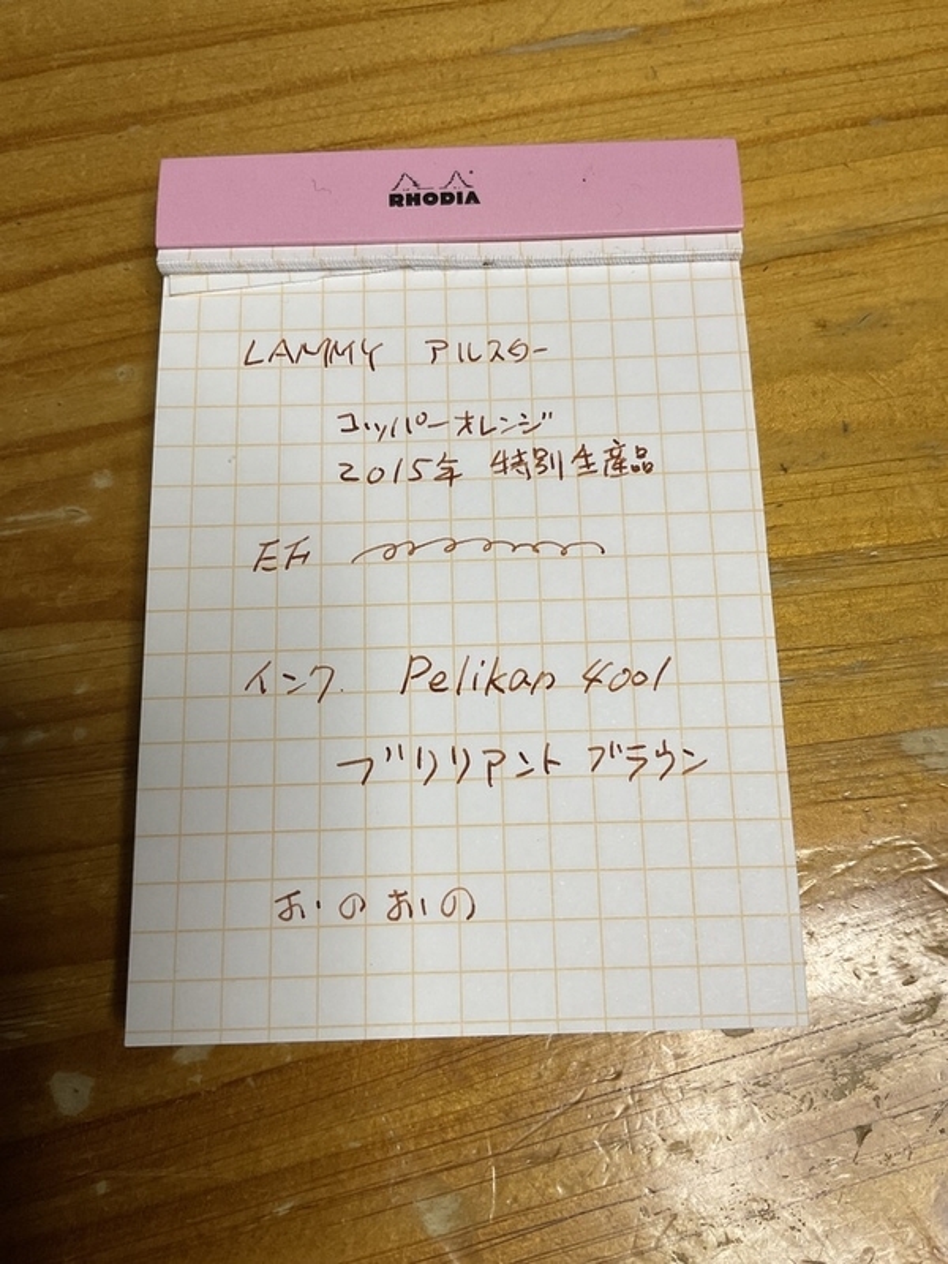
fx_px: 1059
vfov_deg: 61.7
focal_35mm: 29
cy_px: 632
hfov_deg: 48.2
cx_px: 474
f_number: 1.8
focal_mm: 3
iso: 50
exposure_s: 1/50
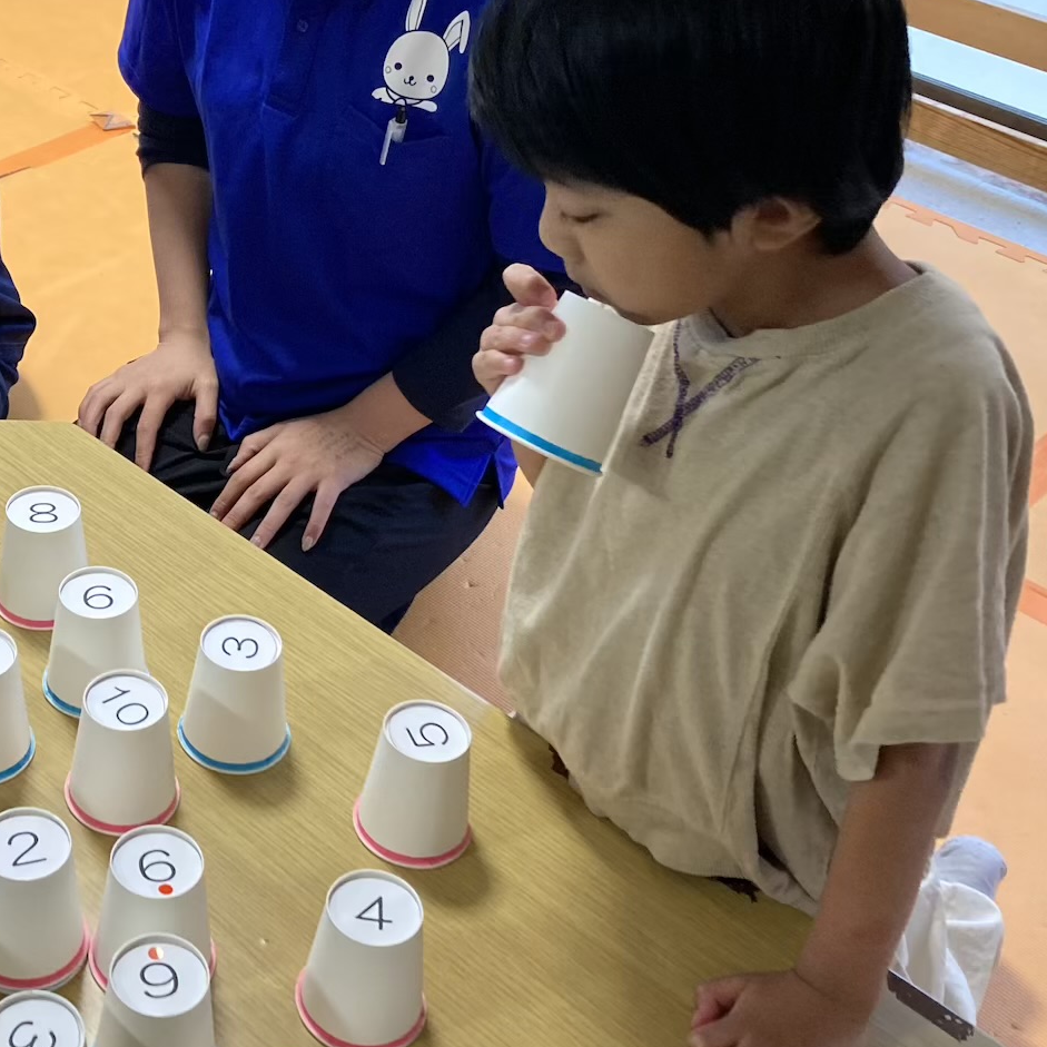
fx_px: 1814
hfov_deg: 31.1
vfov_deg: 32.2
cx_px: 157
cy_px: 490
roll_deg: -1.6
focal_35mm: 53
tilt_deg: -37.1
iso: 160
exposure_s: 1/60
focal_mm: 3.99
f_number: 1.8
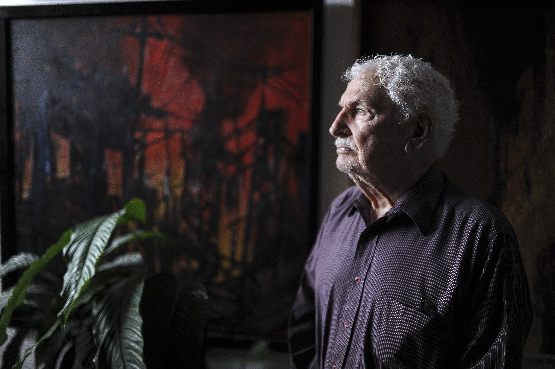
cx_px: 278
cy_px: 184
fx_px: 539
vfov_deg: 37.8
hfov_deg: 54.5
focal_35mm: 35
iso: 800
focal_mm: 35
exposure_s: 1/500
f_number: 1.4
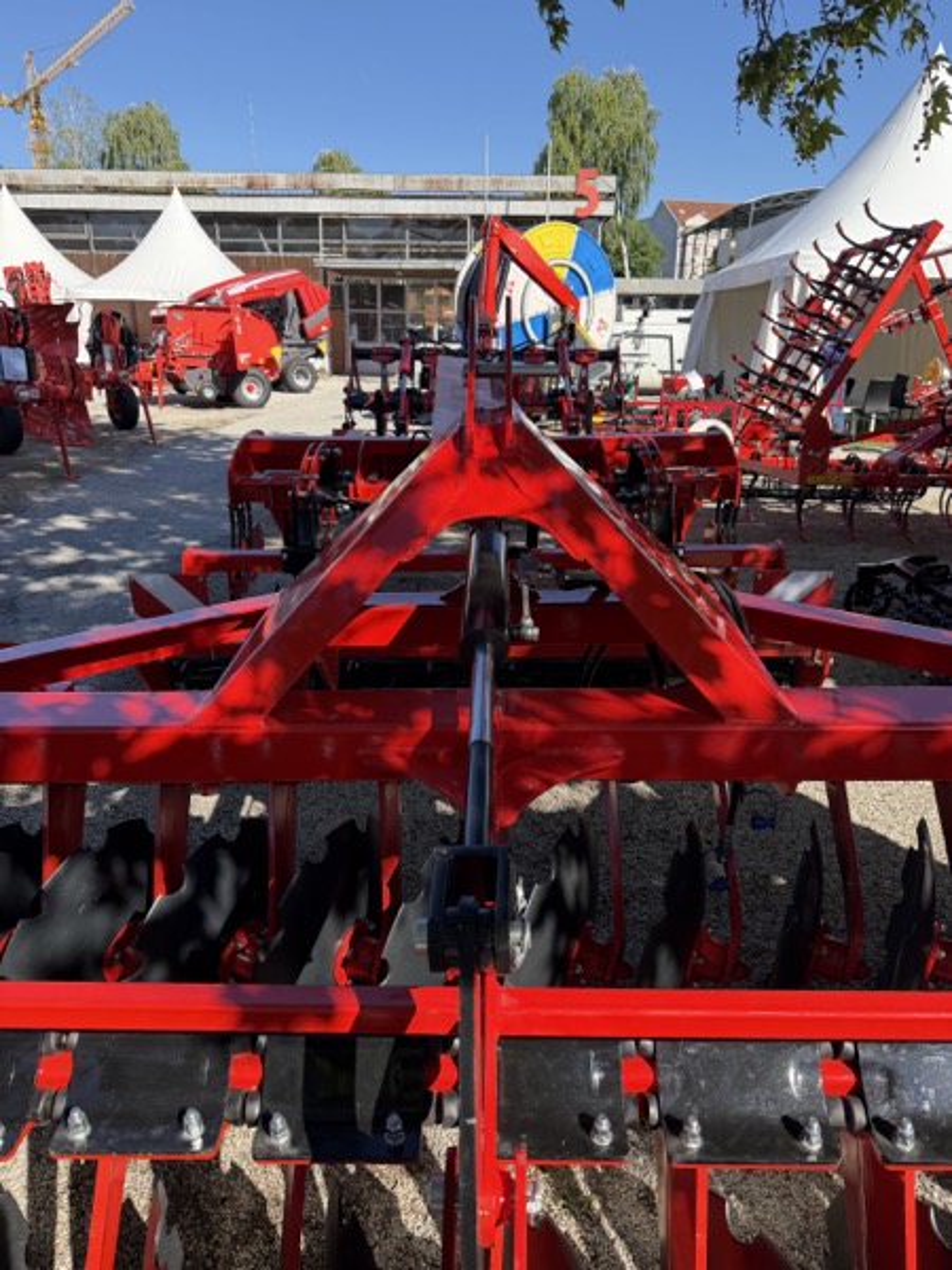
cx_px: 476
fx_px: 880
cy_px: 635
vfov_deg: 71.6
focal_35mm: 24
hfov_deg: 56.8
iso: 100
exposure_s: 1/2703
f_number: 1.78
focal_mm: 6.76
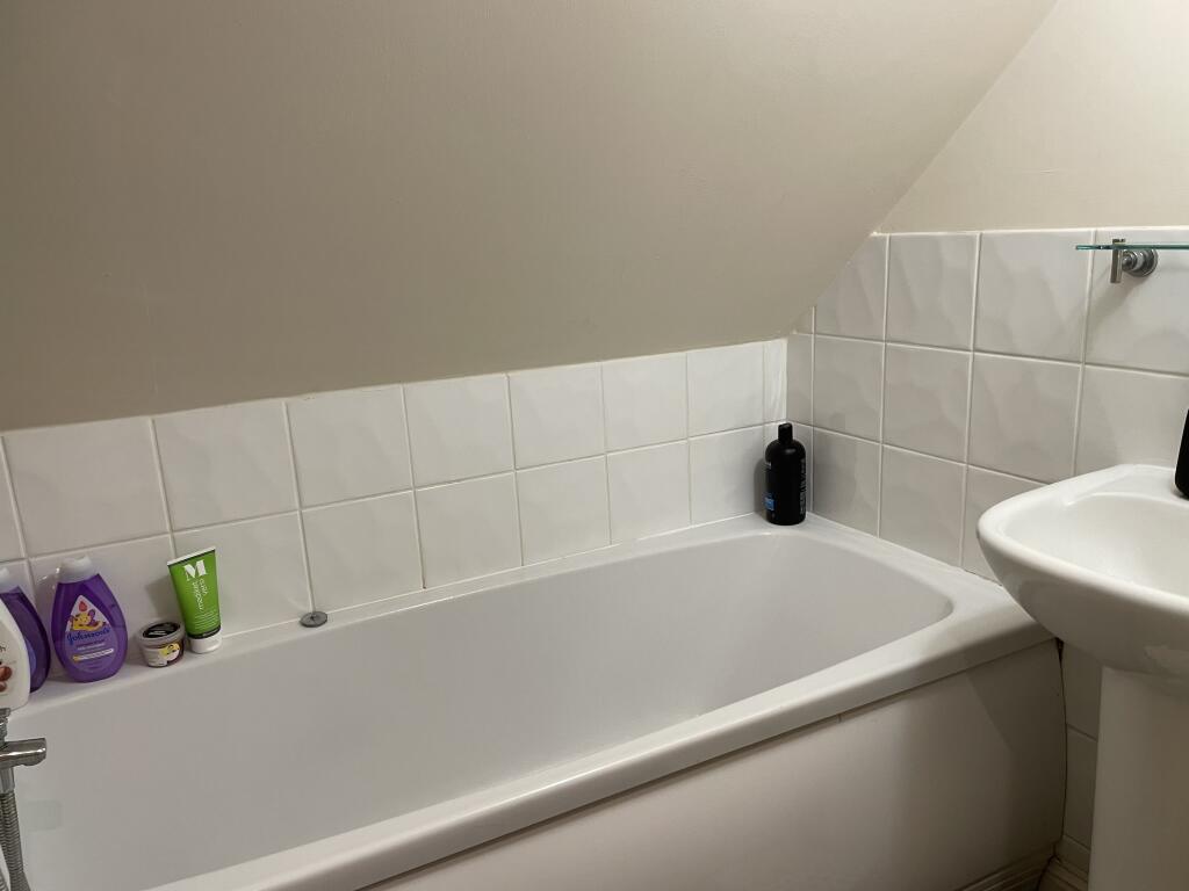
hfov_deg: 67.3
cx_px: 594
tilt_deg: -13.5
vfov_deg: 53.1
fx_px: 893
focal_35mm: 26
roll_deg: +2.9
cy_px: 446
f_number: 1.6
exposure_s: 1/50
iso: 100
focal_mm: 4.2
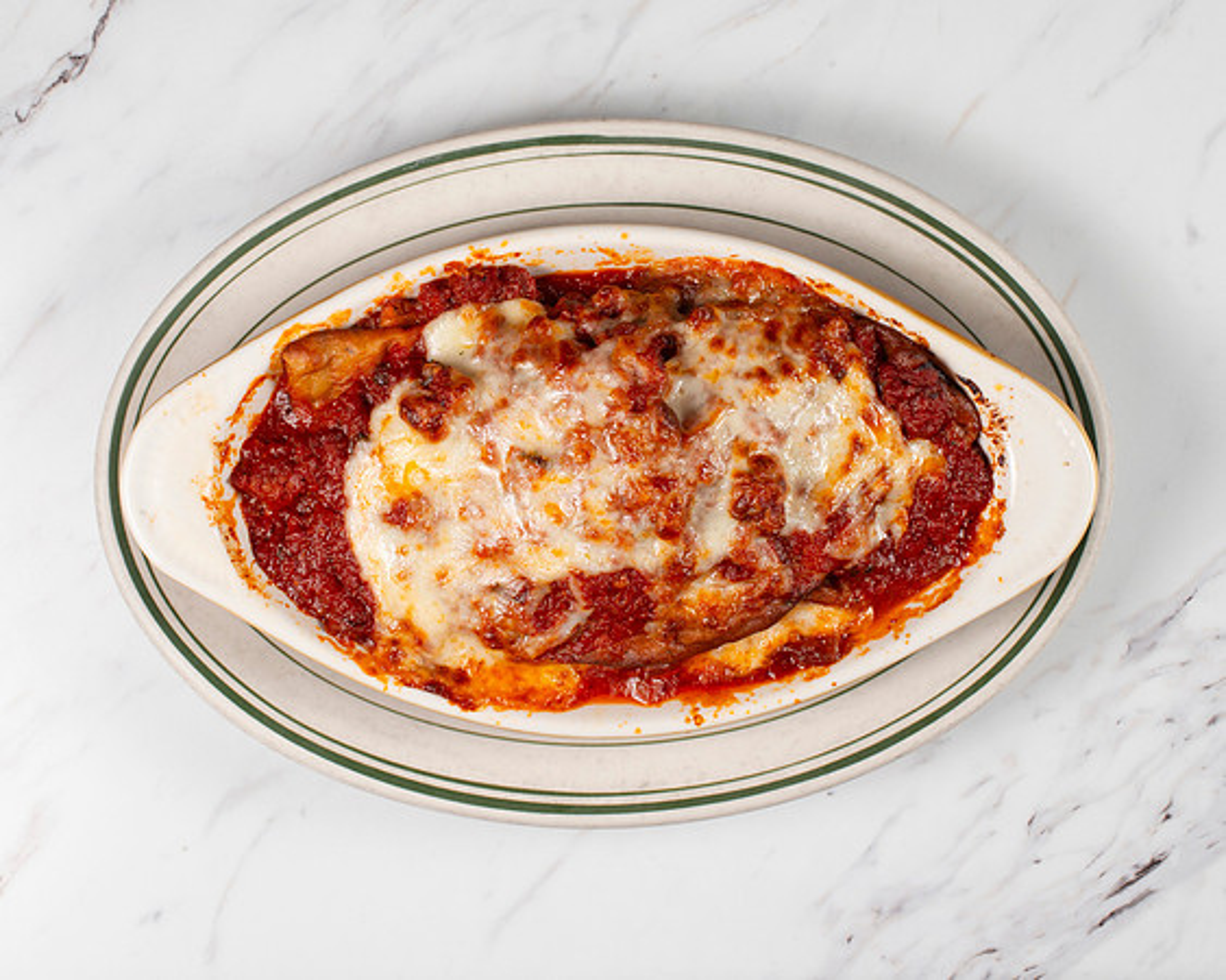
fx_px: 2507
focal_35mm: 69
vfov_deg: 22.1
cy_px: 416
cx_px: 544
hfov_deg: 27.5
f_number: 13
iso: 200
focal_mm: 50
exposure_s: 1/250
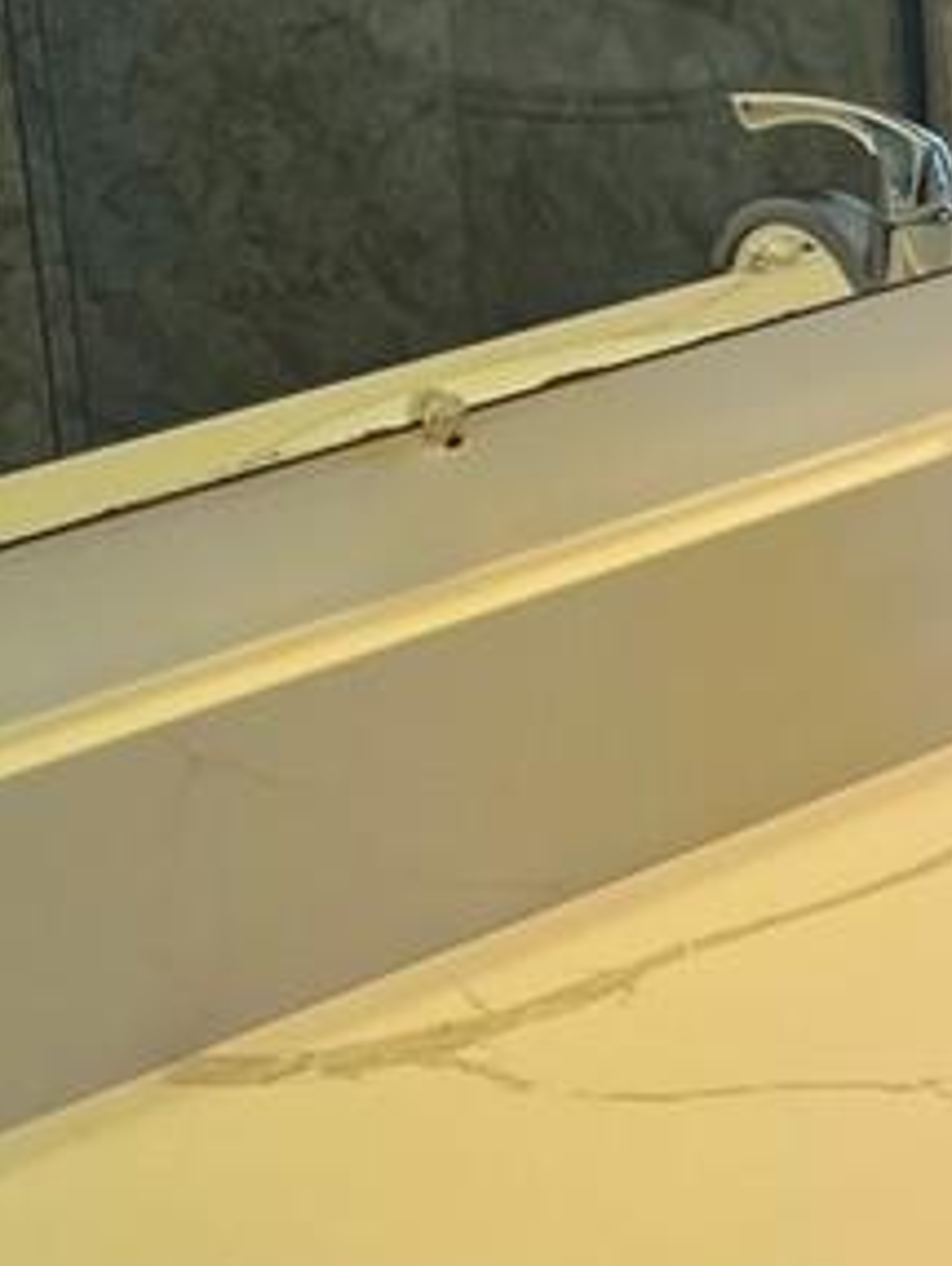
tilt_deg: -15.1
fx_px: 3991
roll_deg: +1.3
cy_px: 230
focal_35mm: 109
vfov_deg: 17.9
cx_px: 1705
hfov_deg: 12.4
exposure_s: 1/120
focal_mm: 5.1
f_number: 1.6
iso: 50
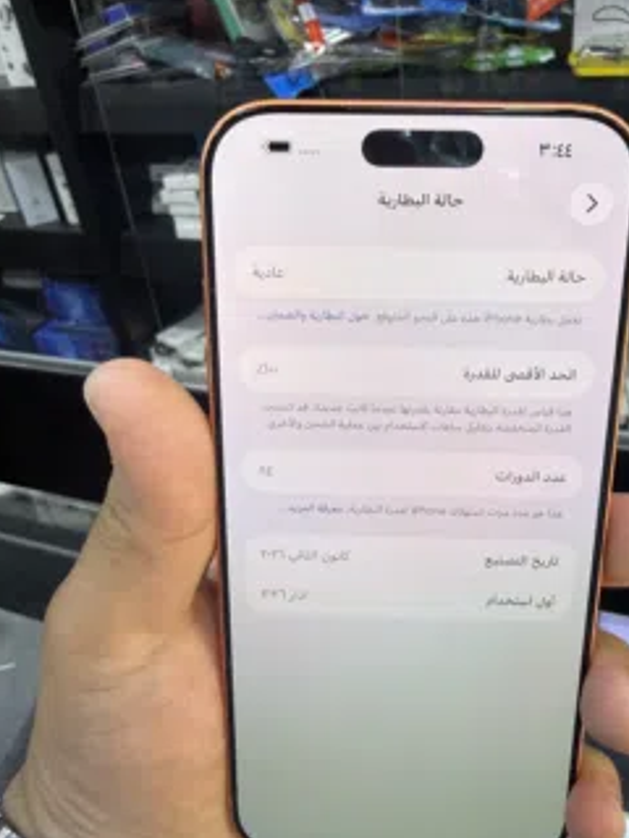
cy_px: 466
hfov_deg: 46.7
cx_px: 356
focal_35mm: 30
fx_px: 727
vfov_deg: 59.8
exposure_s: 1/120
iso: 80
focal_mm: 2.22
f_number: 2.2
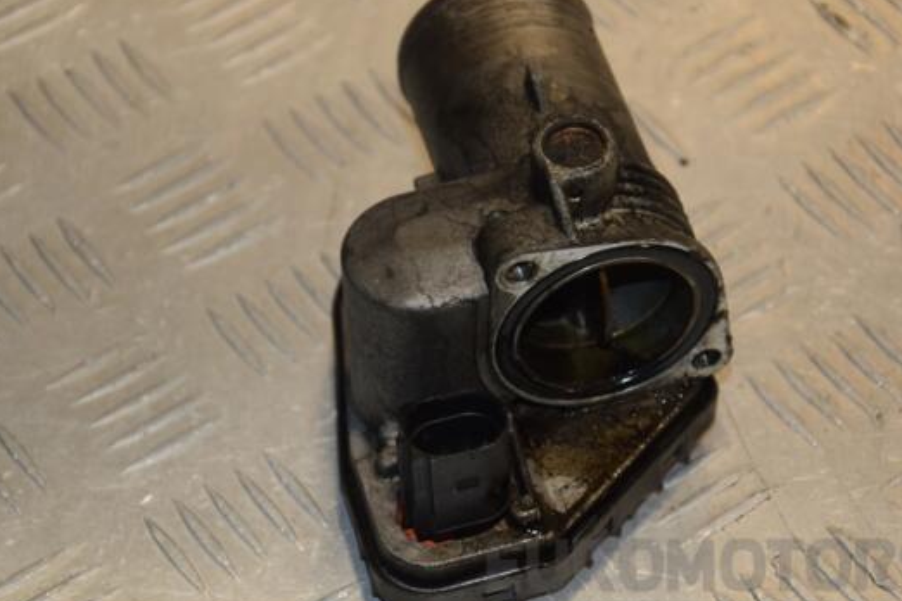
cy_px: 335
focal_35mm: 147
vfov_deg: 9.4
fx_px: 3672
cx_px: 454
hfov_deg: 14.0
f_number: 6.3
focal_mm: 85
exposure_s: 1/200
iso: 800
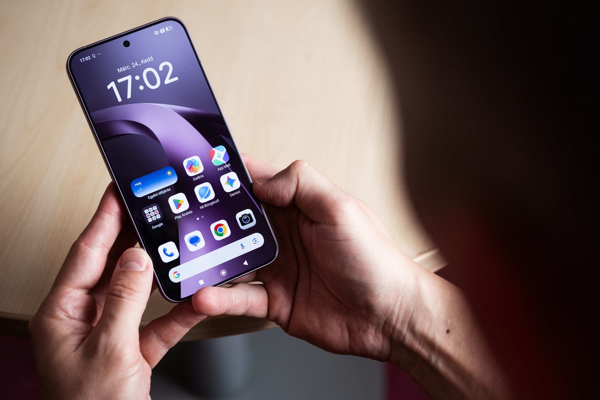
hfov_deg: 28.9
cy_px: 200
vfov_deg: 19.4
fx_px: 1166
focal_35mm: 70
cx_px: 300
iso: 500
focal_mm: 47
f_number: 2.8
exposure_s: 1/400
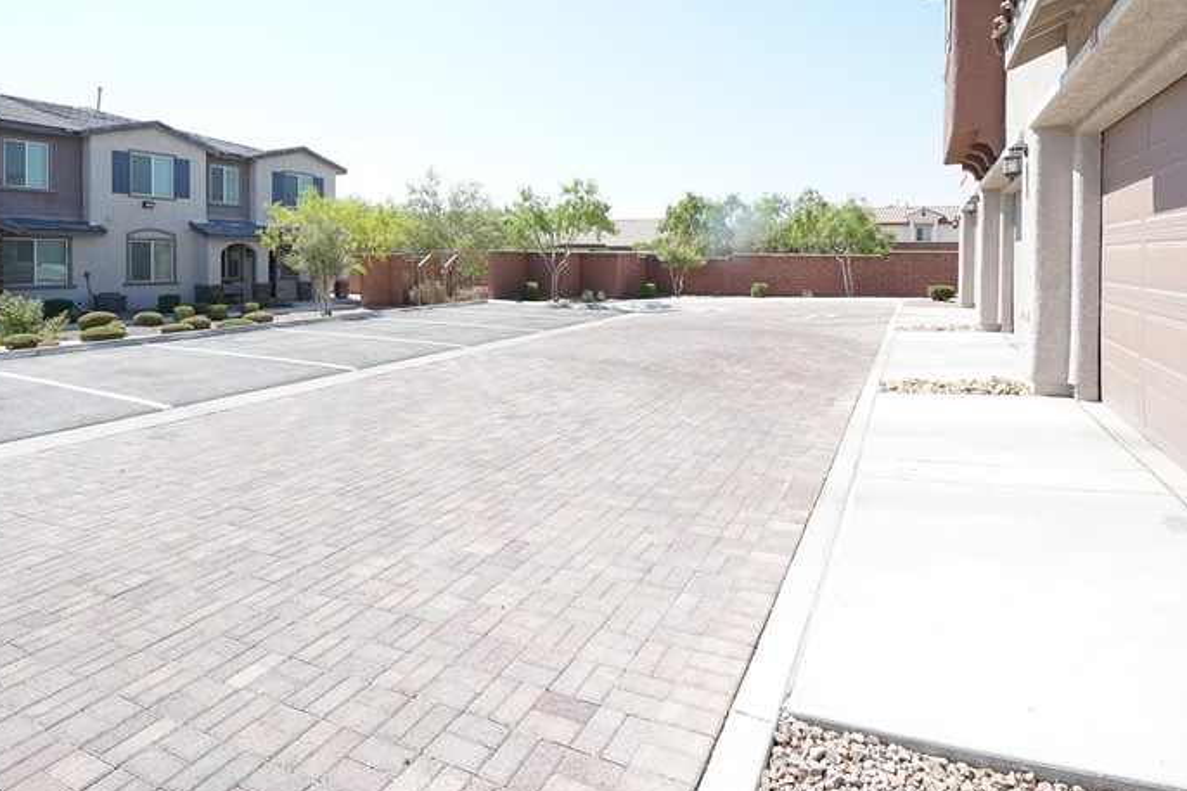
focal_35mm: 19
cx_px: 611
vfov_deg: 62.9
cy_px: 265
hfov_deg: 86.9
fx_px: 626
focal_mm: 12
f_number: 7.1
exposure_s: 1/125
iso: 100
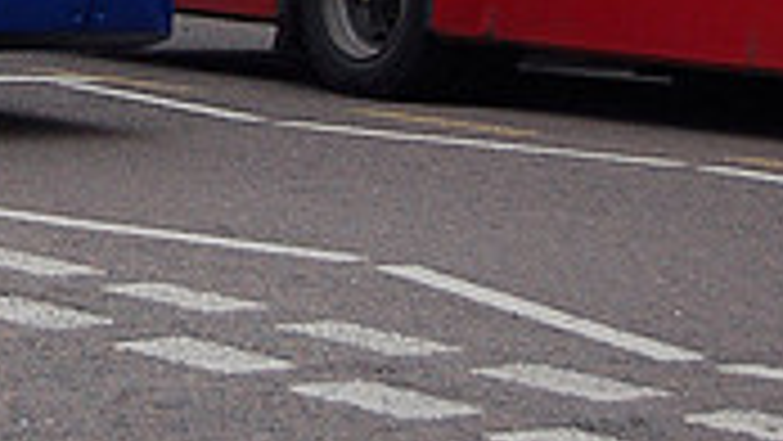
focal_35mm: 241
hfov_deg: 8.8
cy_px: -344
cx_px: -342
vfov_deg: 5.0
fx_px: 5005
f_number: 5.3
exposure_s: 1/640
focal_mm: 46
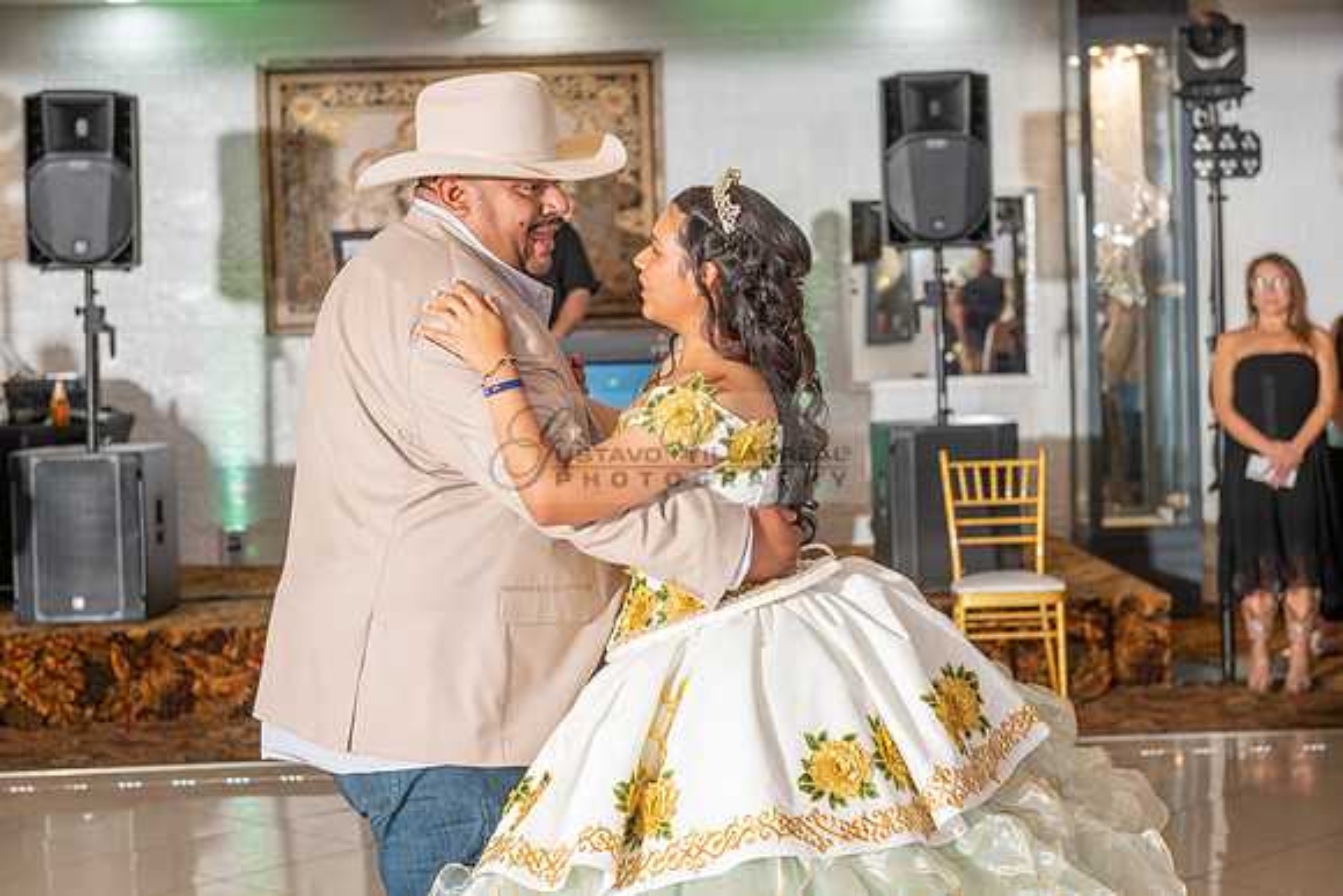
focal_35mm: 70
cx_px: 672
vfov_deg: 19.5
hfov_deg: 28.8
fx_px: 2612
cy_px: 448
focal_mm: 70
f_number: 4.5
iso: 500
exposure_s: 1/200
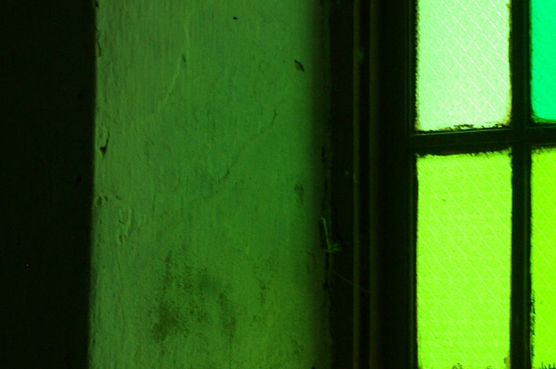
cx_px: 263
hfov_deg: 11.7
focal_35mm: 176
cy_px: 105
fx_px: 2715
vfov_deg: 7.8
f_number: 5.6
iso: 400
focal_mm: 50
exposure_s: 1/15
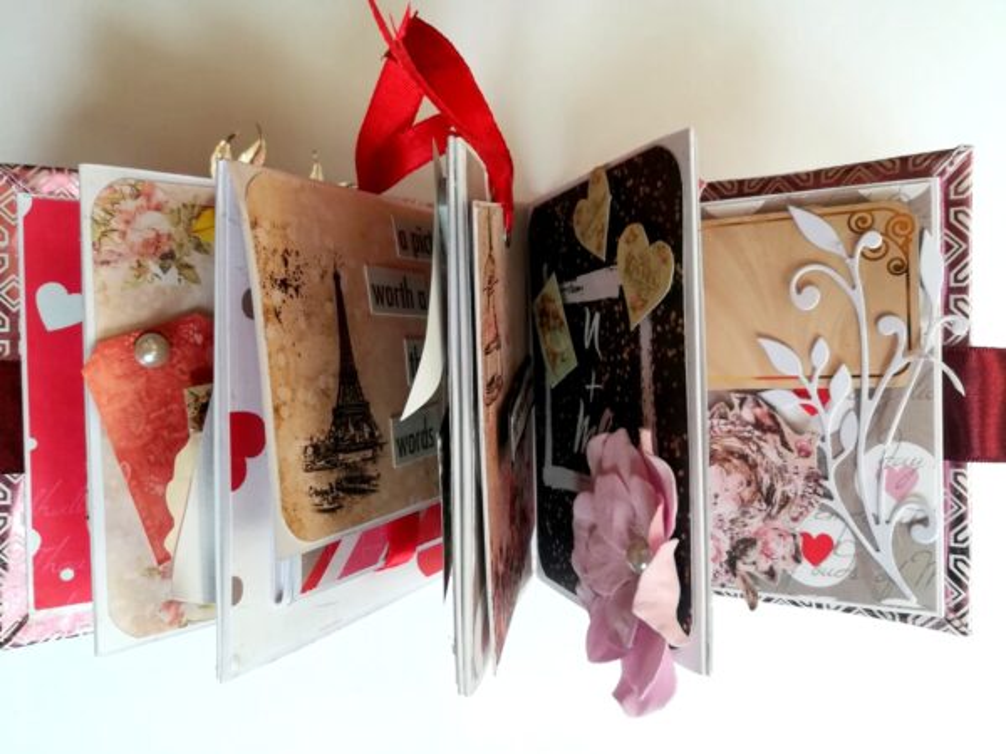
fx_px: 756
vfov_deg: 53.1
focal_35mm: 26
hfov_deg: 67.3
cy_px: 377
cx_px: 503
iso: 80
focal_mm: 3.83
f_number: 2.2
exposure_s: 1/50
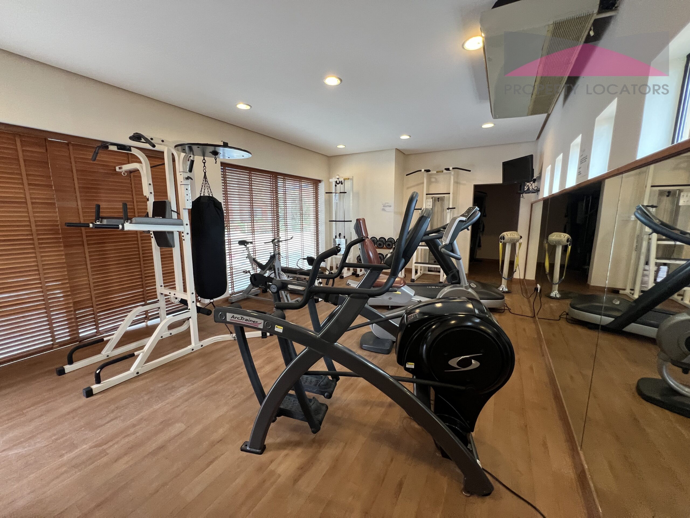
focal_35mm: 13
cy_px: 259
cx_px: 345
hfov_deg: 106.2
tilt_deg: -9.2
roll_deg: +1.2
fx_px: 259
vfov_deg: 89.9
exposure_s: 1/100
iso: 200
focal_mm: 1.57
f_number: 1.8
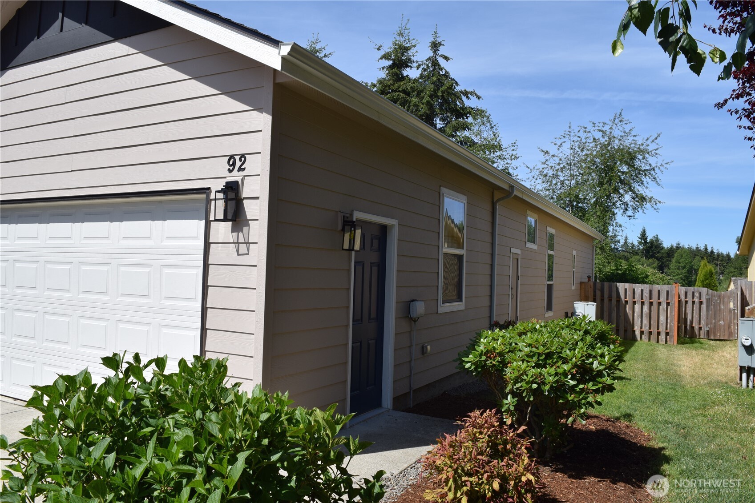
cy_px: 252
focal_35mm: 27
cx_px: 378
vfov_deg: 47.9
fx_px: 566
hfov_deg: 67.4
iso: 200
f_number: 10
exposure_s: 1/400
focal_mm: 18
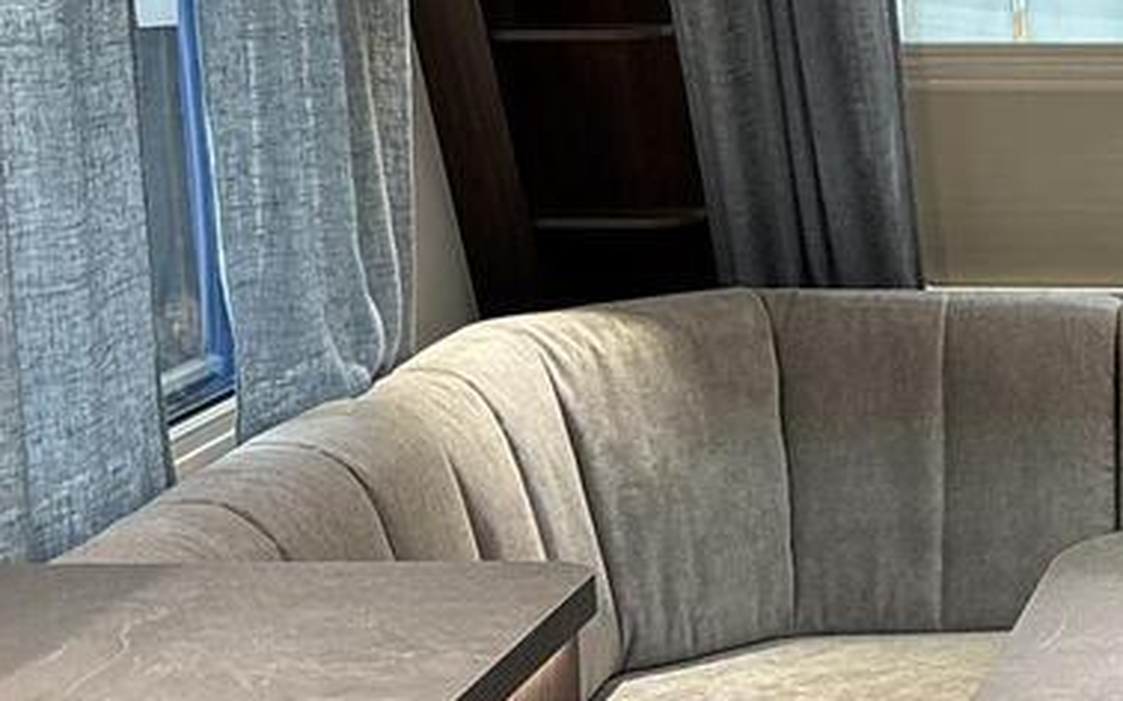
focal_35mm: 105
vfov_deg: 12.5
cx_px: 1441
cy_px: 404
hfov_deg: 18.5
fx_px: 3213
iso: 320
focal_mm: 5.96
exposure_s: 1/50
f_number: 1.6
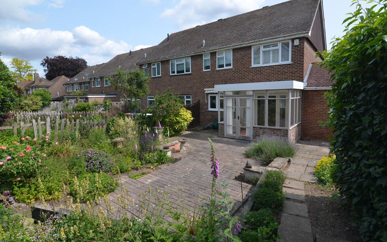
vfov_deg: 66.3
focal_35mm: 18
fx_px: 185
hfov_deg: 92.6
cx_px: 196
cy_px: 112
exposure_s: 1/250
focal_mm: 11
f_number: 8
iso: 140
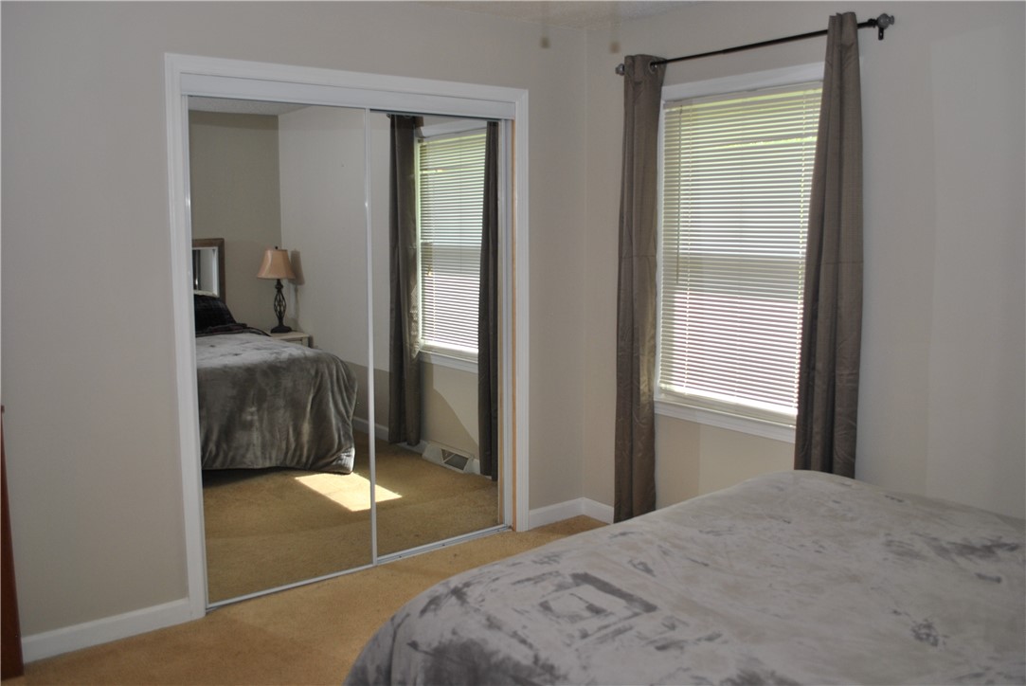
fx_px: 856
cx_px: 513
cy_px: 343
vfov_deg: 43.7
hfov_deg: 61.9
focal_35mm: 30
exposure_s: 1/60
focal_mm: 20
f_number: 4
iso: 200
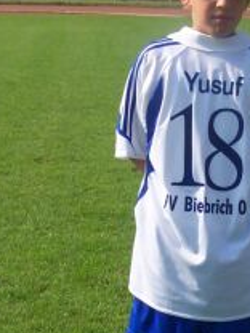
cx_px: 200
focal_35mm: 146
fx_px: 1406
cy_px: 241
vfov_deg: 13.5
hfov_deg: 10.1
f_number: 6.7
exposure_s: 1/350
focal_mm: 8.6
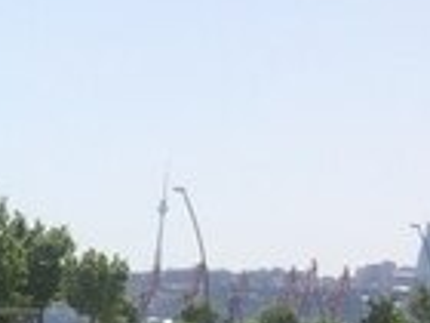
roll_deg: -0.5
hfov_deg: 12.2
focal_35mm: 137
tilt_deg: -9.1
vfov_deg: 10.1
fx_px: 1702
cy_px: 614
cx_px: -510
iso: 32
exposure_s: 1/2283
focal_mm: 4.15
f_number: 2.2
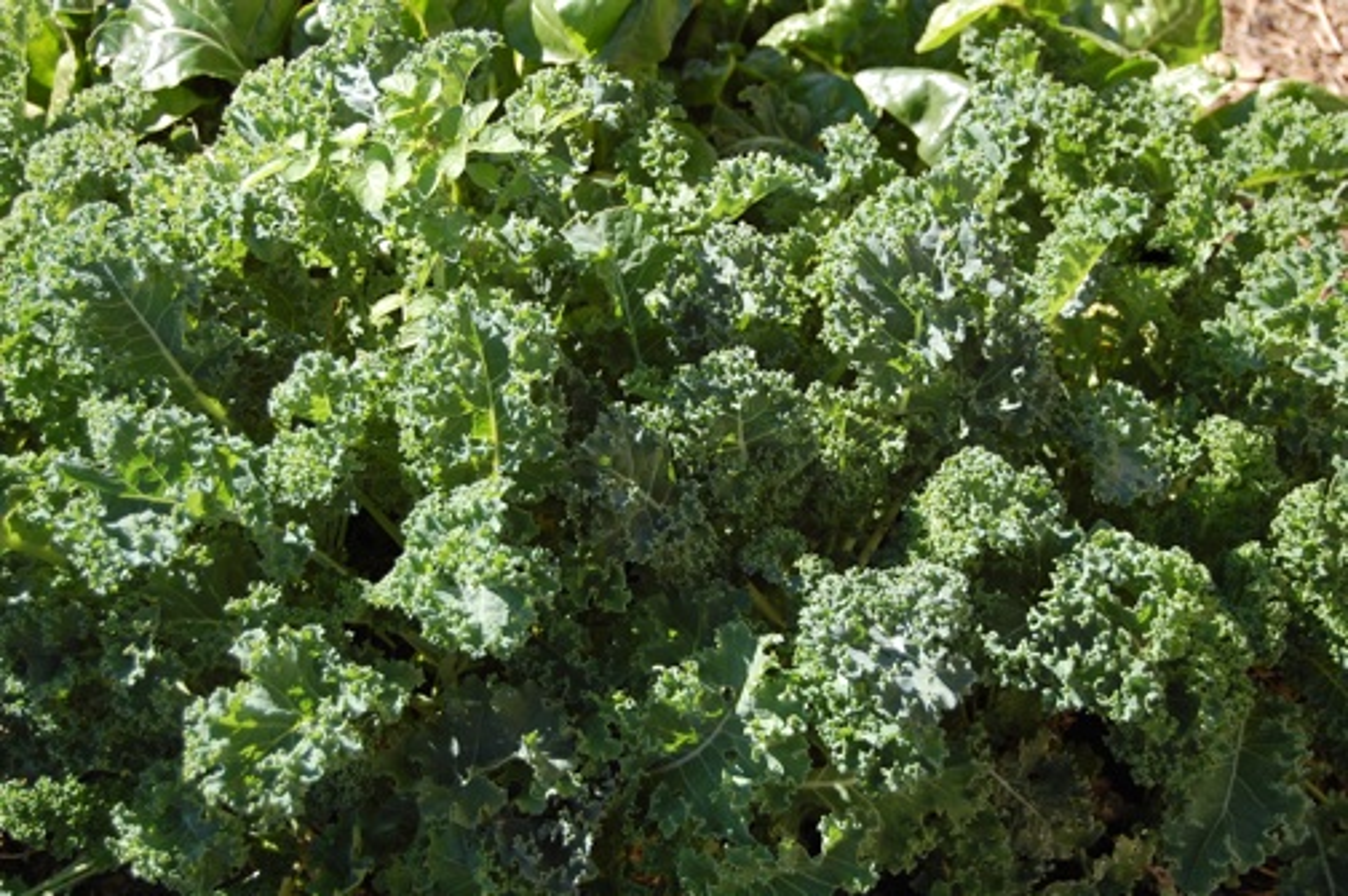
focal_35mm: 63
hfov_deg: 31.9
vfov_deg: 21.5
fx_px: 2357
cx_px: 674
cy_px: 448
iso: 400
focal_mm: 42
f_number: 5.3
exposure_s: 1/640
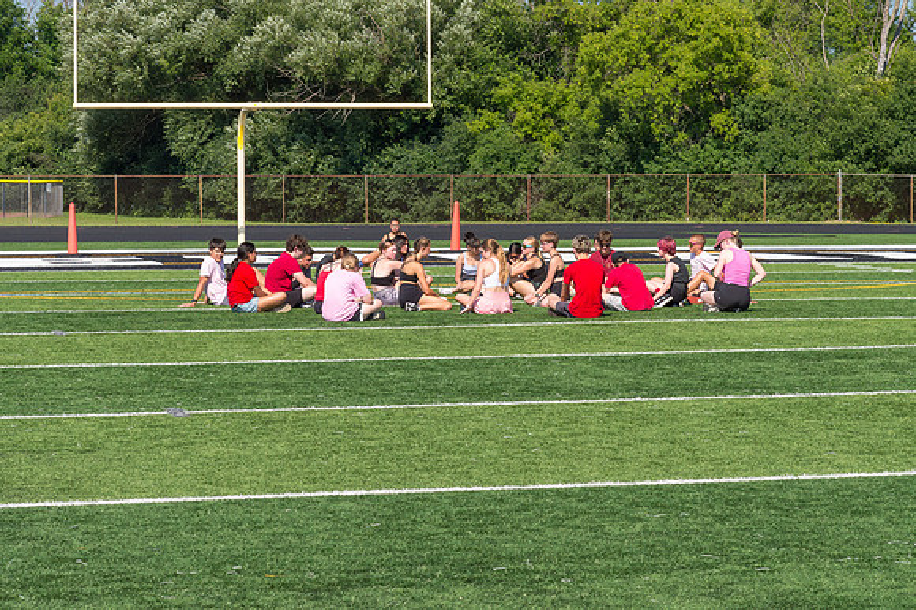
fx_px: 2578
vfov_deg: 13.5
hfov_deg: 20.1
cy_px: 231
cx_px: 462
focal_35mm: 101
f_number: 13
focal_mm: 78
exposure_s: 1/640
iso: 1250
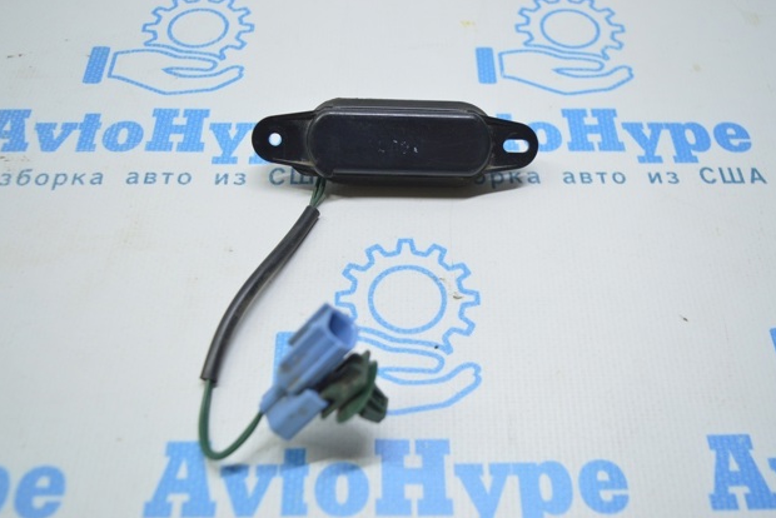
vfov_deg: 38.9
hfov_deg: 55.8
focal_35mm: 34
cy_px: 263
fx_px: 733
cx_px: 378
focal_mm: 22
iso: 400
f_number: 3.8
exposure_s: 1/60
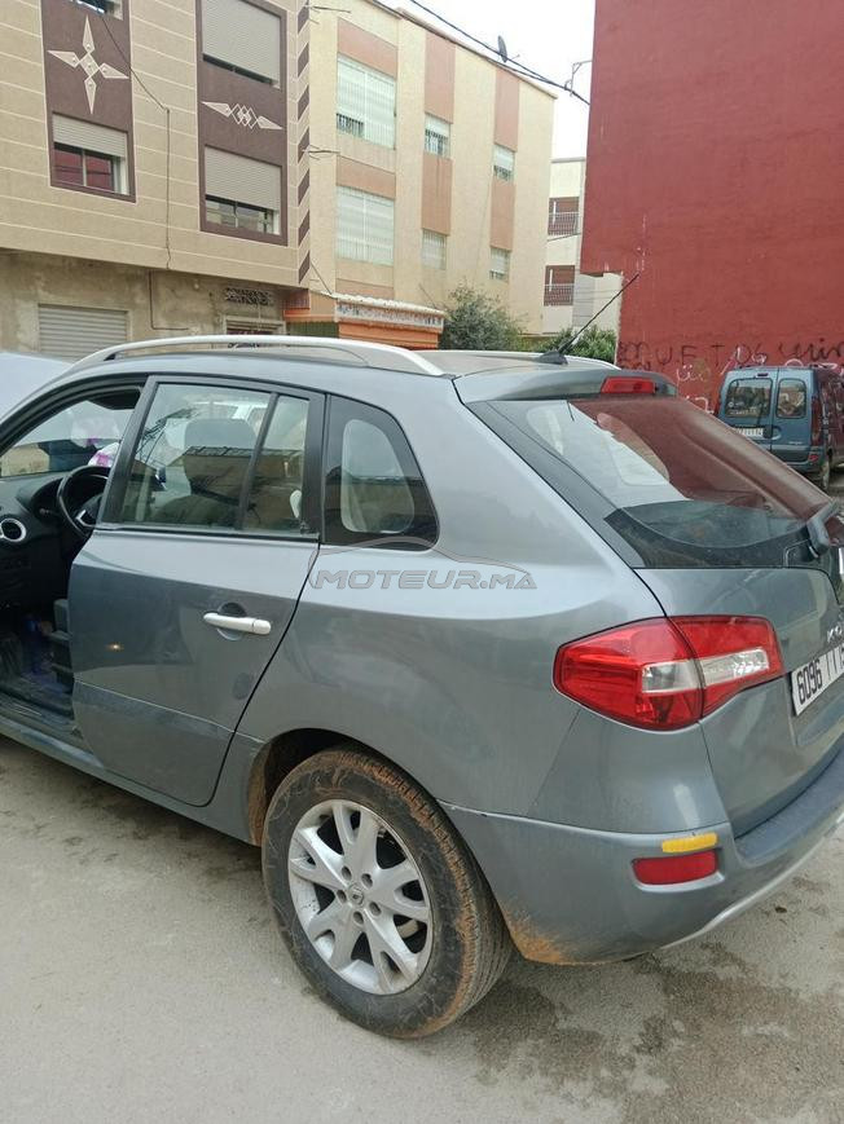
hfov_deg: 53.1
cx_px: 422
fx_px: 845
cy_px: 562
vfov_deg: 67.3
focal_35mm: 26
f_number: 1.8
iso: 150
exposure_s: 1/100
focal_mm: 4.05
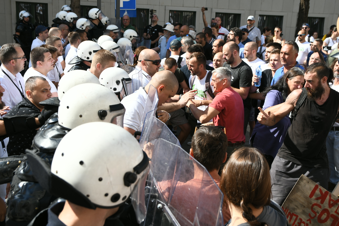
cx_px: 170
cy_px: 113
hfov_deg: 41.1
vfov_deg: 28.1
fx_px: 452
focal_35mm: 48
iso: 200
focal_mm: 32
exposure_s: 1/800
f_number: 4.5
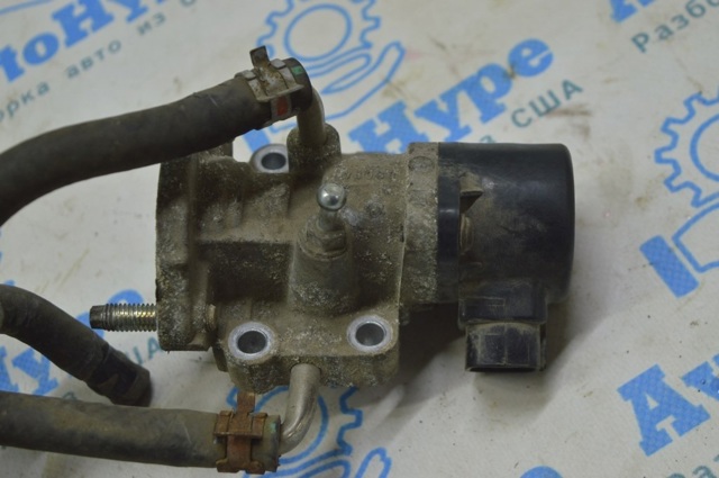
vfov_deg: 19.7
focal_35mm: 69
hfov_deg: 29.3
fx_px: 1376
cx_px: 360
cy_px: 239
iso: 400
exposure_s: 1/40
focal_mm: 46
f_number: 5.6
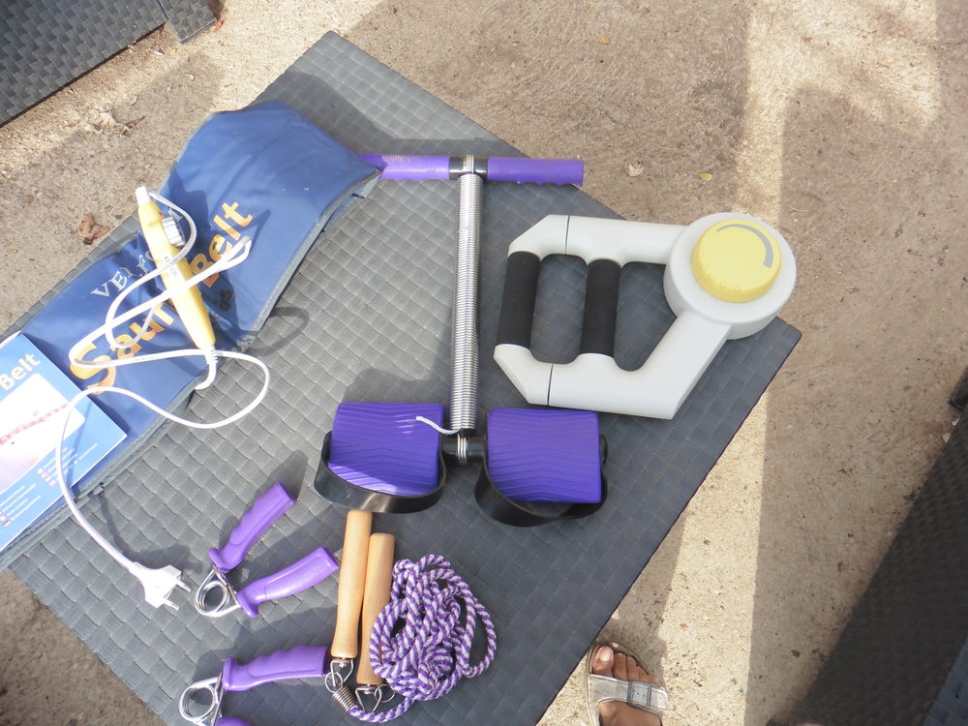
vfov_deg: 56.8
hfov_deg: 71.6
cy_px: 363
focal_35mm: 24
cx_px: 484
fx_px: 671
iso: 100
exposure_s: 1/320
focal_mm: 4.3
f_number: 4
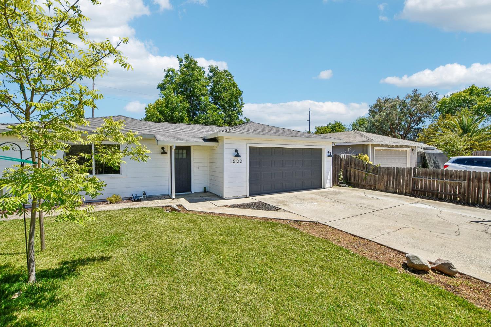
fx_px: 205
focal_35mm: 15
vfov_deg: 77.3
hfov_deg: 100.4
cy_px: 164
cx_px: 246
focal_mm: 10
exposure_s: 1/250
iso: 100
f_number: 8
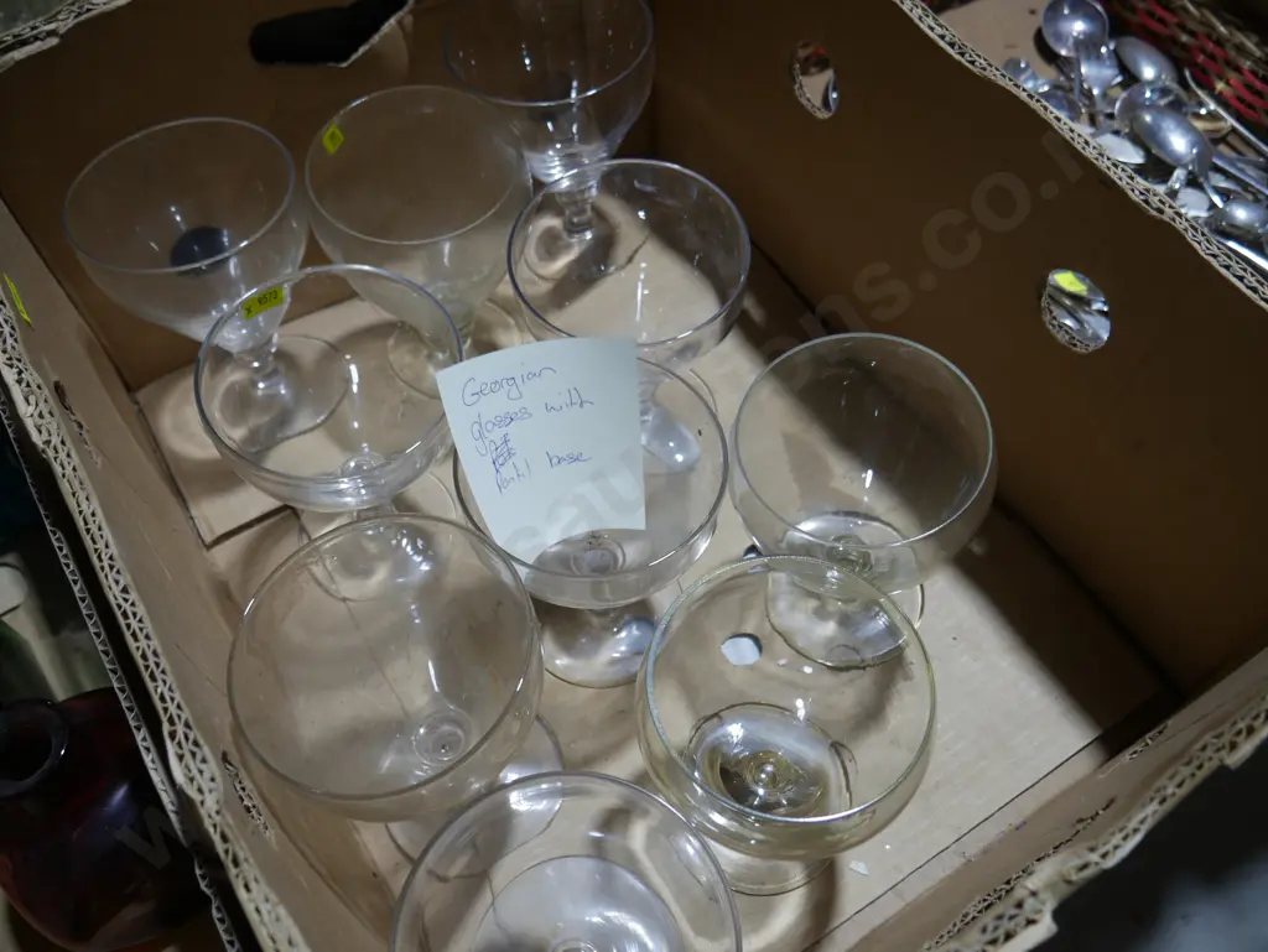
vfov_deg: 49.8
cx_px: 634
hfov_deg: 63.4
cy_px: 476
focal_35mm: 28
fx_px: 1026
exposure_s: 1/100
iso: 200
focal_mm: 14
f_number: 3.5
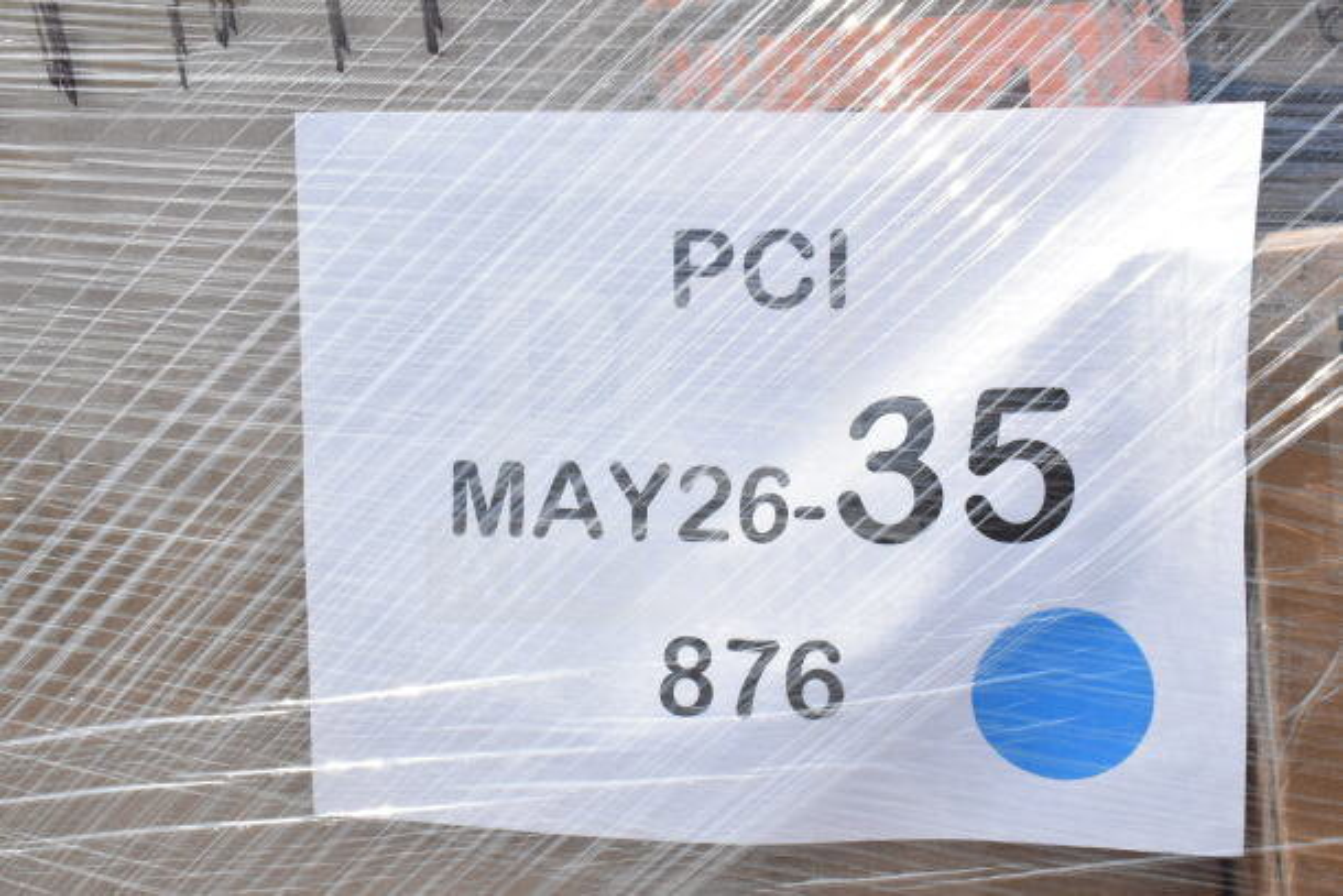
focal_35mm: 42
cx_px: 672
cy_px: 448
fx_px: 1567
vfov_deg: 31.9
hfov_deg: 46.4
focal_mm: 28
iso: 1600
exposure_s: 1/1000
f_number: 16
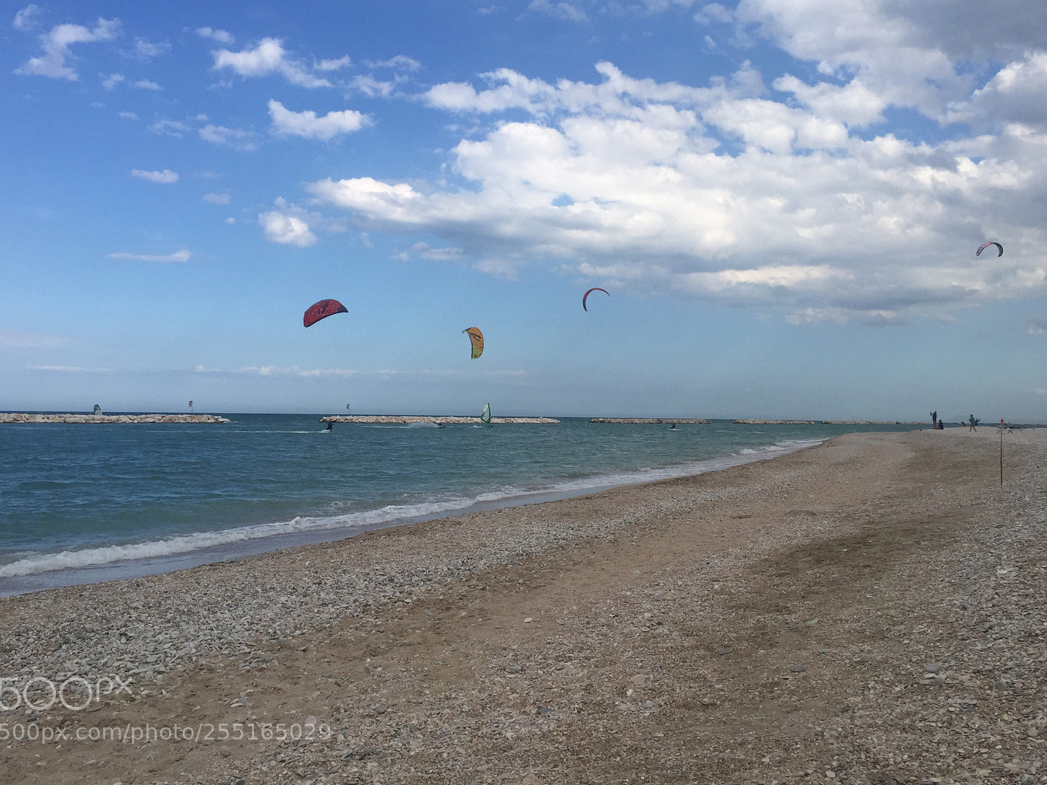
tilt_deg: +4.5
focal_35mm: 32
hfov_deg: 56.8
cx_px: 531
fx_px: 968
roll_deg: -2.5
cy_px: 356
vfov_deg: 44.1
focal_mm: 4.15
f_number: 2.2
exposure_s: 1/2825
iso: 32
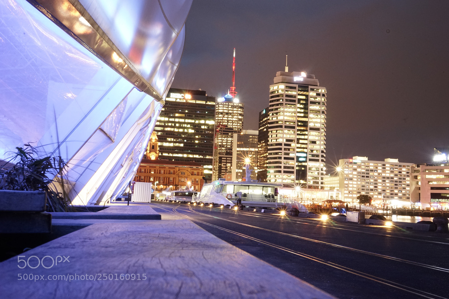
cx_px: 224
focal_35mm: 35
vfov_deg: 37.8
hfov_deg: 54.4
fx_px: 436
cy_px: 150
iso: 1600
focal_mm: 35
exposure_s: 15
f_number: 22
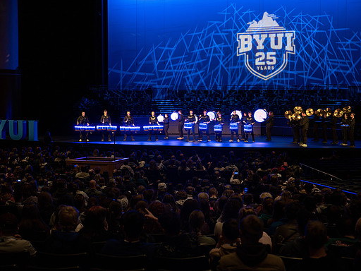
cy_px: 135
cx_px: 171
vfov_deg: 24.0
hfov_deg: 31.7
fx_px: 636
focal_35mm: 61
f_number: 4
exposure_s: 1/160
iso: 4000
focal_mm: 56
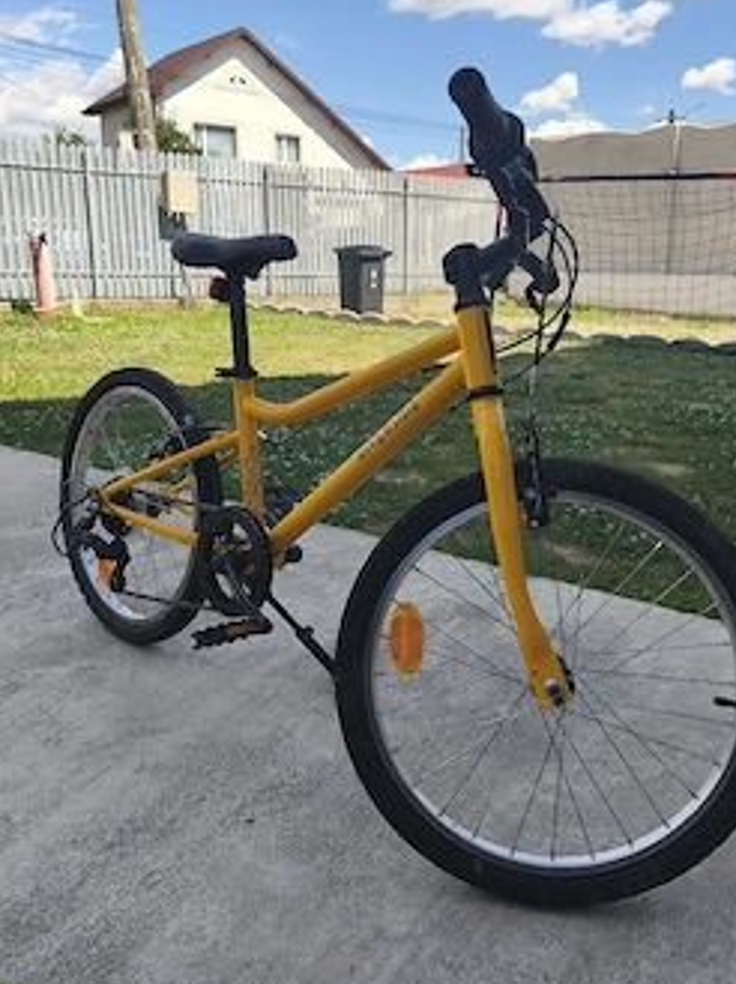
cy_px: 502
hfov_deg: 49.6
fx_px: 795
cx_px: 392
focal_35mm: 28
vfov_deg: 63.5
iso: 50
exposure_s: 1/833
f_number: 1.65
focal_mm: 6.18
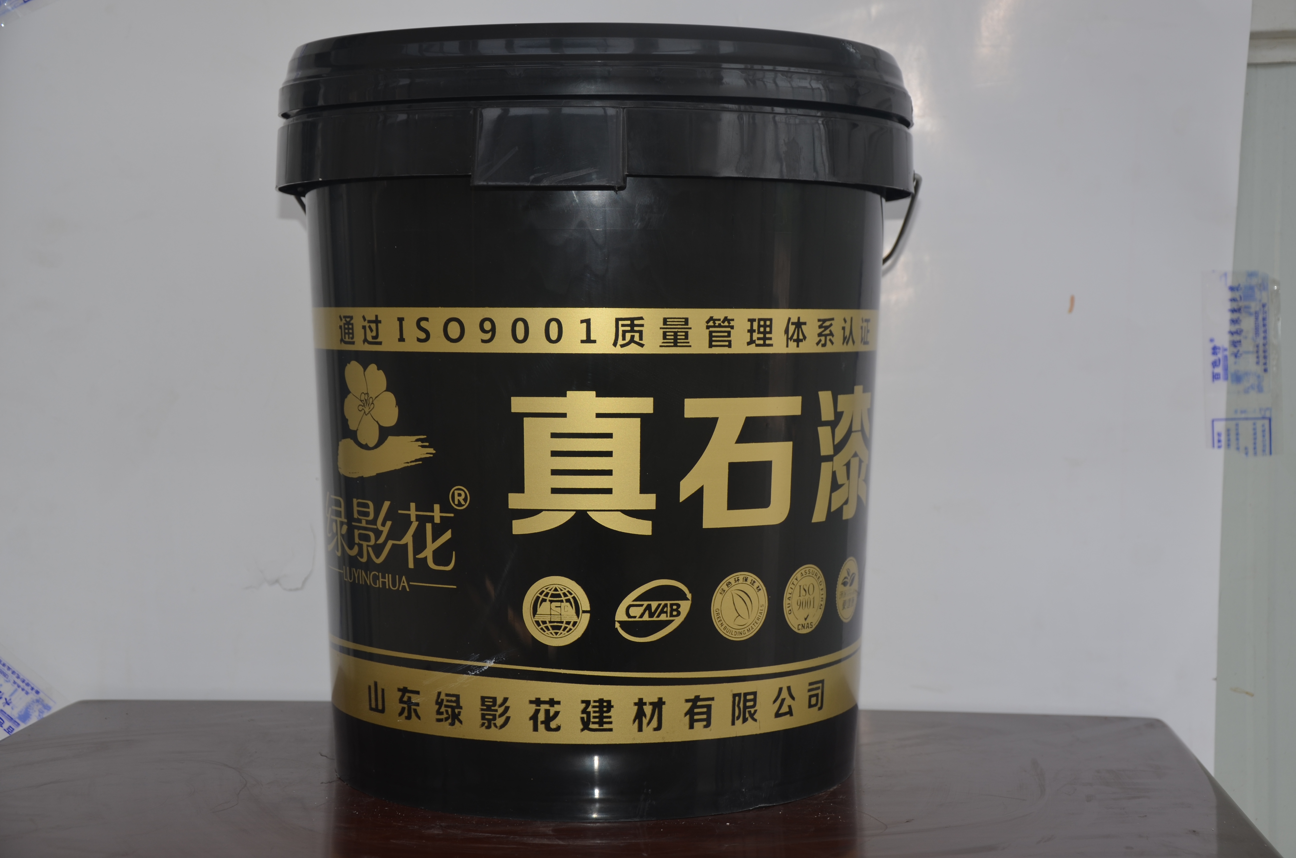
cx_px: 648
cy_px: 429
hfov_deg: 33.5
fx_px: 2156
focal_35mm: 60
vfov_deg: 22.5
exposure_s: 1/250
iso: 100
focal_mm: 40
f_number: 4.5
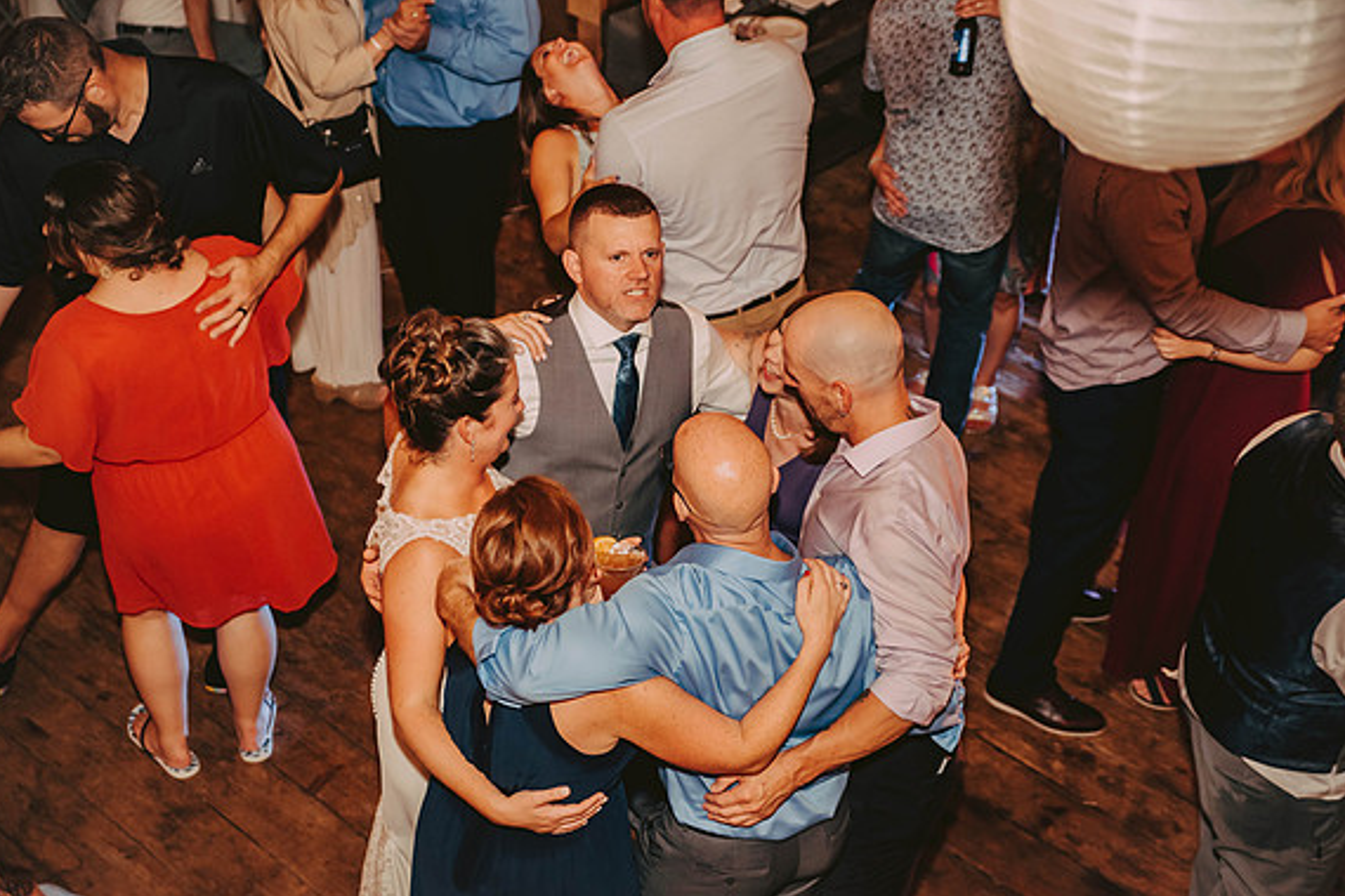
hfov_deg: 35.6
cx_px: 670
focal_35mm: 56
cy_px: 447
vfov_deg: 24.2
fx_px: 2092
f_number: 2.8
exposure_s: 1/160
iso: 1000
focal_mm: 55
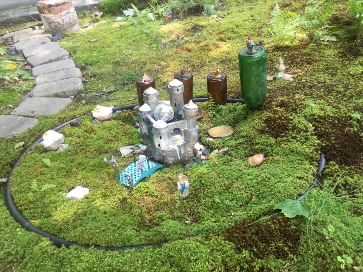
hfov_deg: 61.7
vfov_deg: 48.2
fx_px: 304
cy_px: 136
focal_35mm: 29
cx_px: 182
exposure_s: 1/40
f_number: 2.2
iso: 25
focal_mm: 4.15
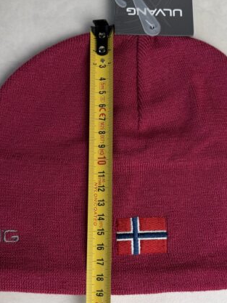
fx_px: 402
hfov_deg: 31.4
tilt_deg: -81.8
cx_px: 136
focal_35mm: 46
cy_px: 148
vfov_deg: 41.2
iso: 64
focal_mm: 6.76
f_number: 1.78
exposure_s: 1/143
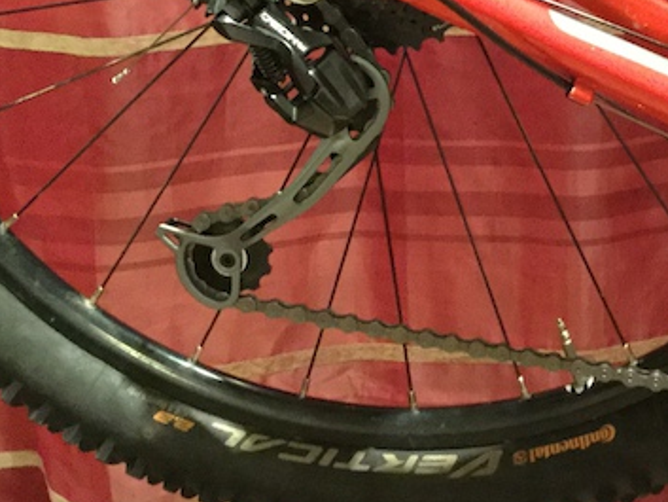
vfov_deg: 16.0
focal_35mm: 90
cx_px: 604
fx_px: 1737
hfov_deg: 21.3
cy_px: -51
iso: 640
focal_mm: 3.3
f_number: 2.4
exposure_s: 1/17
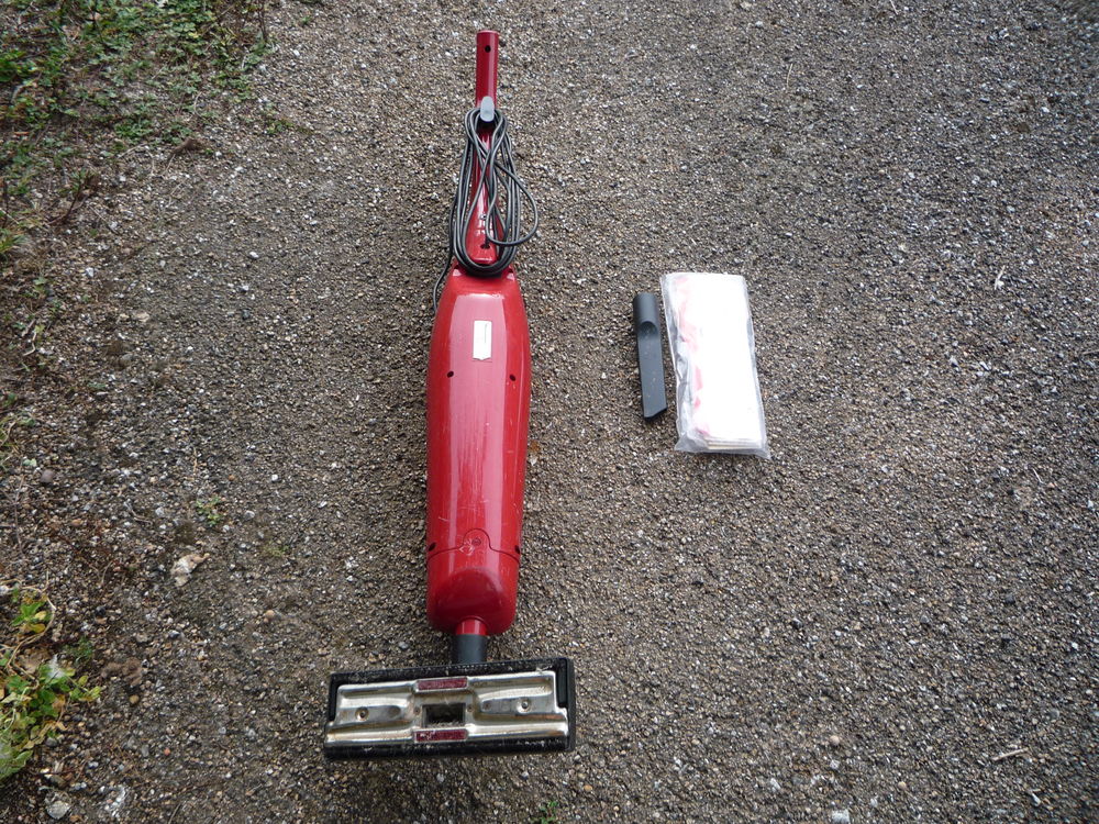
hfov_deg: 60.0
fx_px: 952
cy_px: 412
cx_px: 550
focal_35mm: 30
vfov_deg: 46.8
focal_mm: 5.2
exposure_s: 1/125
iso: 100
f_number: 4
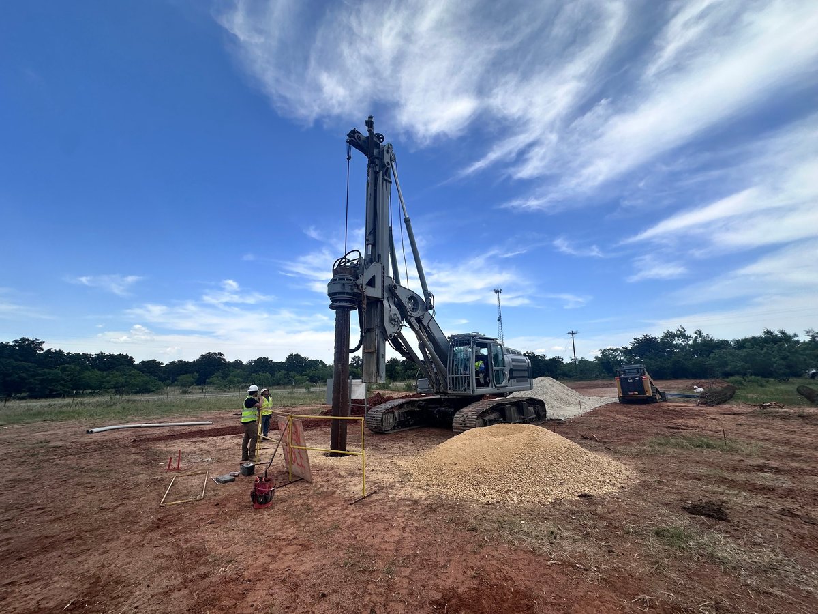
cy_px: 307
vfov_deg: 85.7
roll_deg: +0.1
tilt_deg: +12.2
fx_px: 331
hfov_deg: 102.1
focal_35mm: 14
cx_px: 409
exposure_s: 1/1595
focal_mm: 2.22
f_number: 2.2
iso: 50
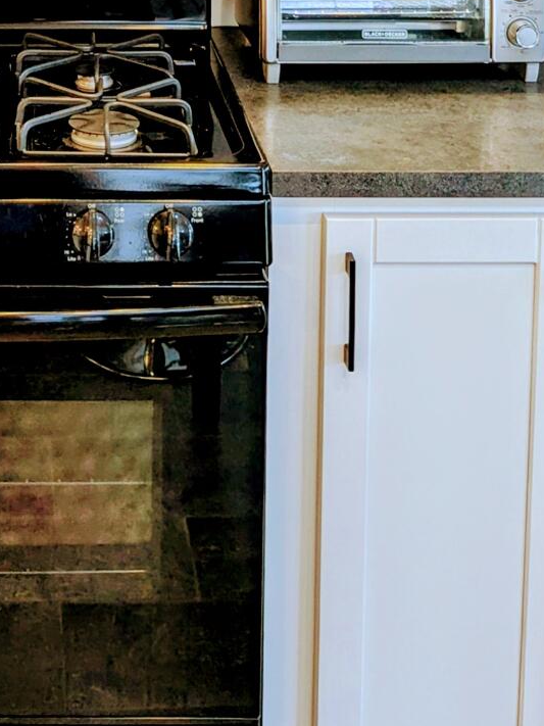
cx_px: 8
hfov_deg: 18.9
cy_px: -187
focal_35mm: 76
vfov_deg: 23.1
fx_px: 1593
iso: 73
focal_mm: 4.38
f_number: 1.73
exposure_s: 1/30
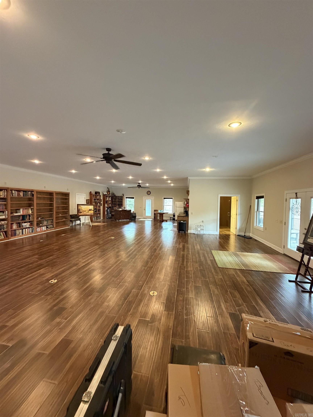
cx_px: 156
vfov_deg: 102.1
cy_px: 208
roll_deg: -1.7
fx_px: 169
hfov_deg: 85.7
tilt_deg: -1.4
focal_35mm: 14
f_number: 2.2
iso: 800
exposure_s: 1/60
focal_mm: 2.22
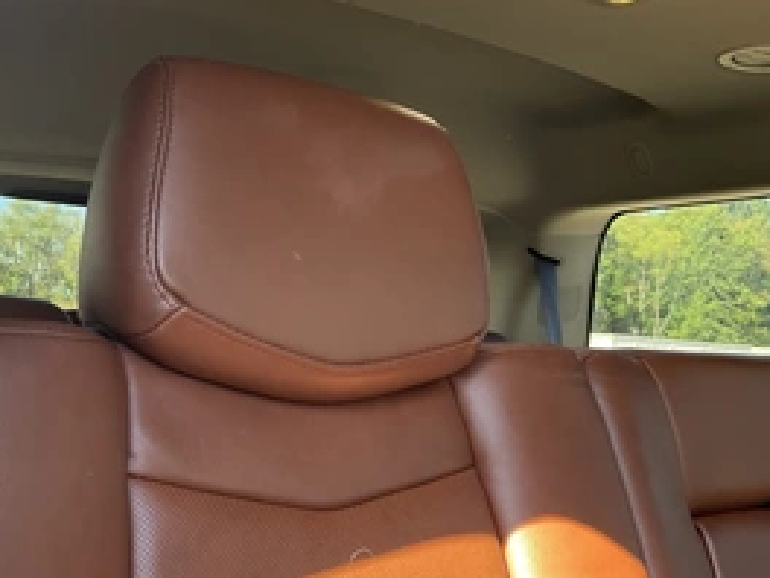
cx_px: 257
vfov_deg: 32.9
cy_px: 269
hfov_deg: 42.4
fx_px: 979
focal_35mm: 44
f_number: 1.8
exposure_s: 1/122
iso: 64
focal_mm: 3
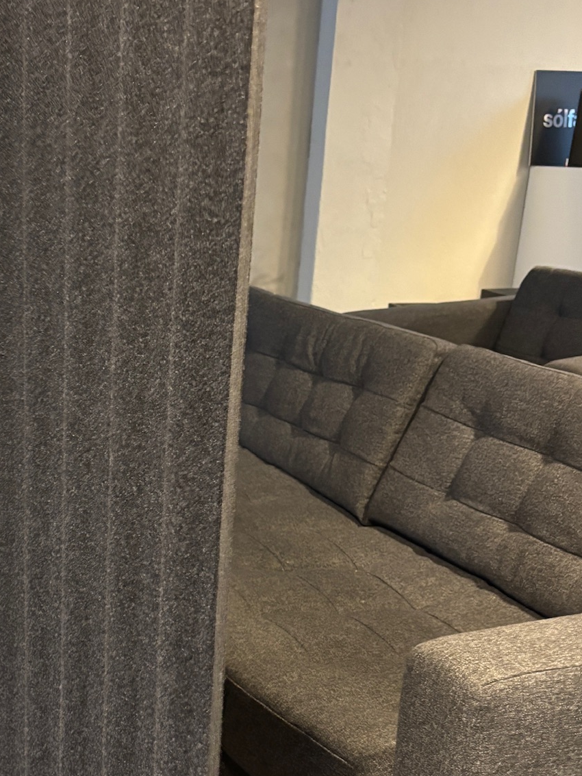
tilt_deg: -17.9
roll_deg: -1.8
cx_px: 68
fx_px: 1053
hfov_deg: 29.7
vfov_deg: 40.2
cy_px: 468
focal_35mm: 47
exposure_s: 1/25
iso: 500
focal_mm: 5.96
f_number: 1.6
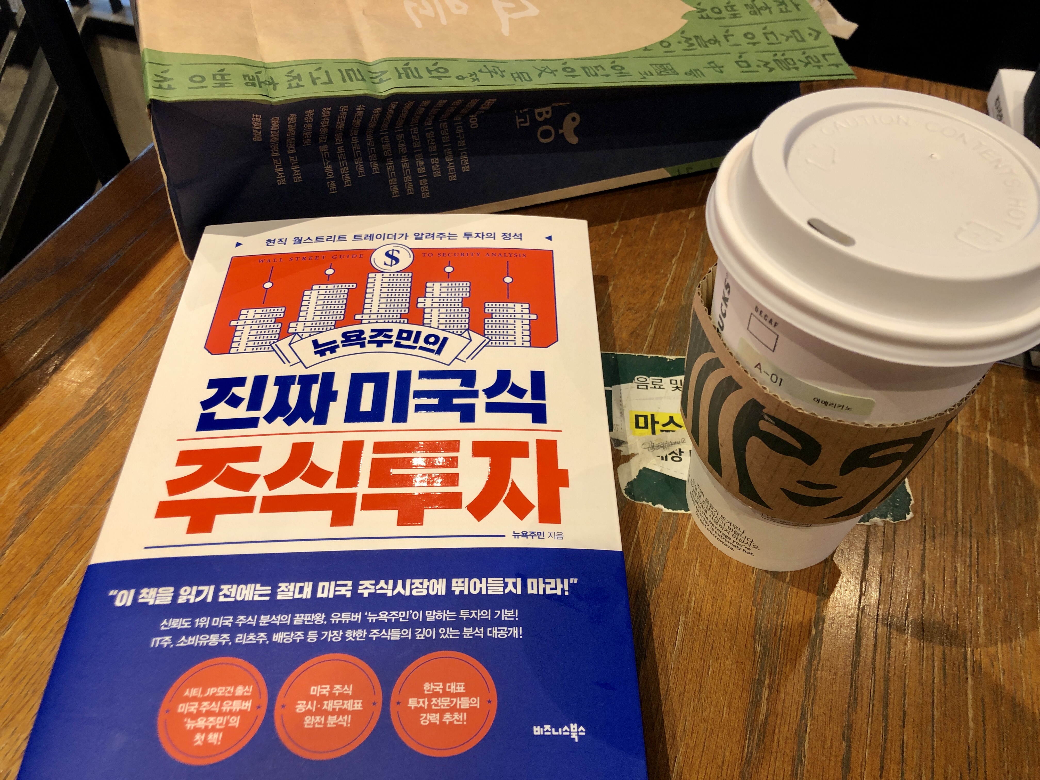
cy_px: 390
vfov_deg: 49.7
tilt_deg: -50.8
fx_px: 841
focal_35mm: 28
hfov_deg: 63.4
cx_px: 520
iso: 40
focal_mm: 3.99
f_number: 1.8
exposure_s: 1/17
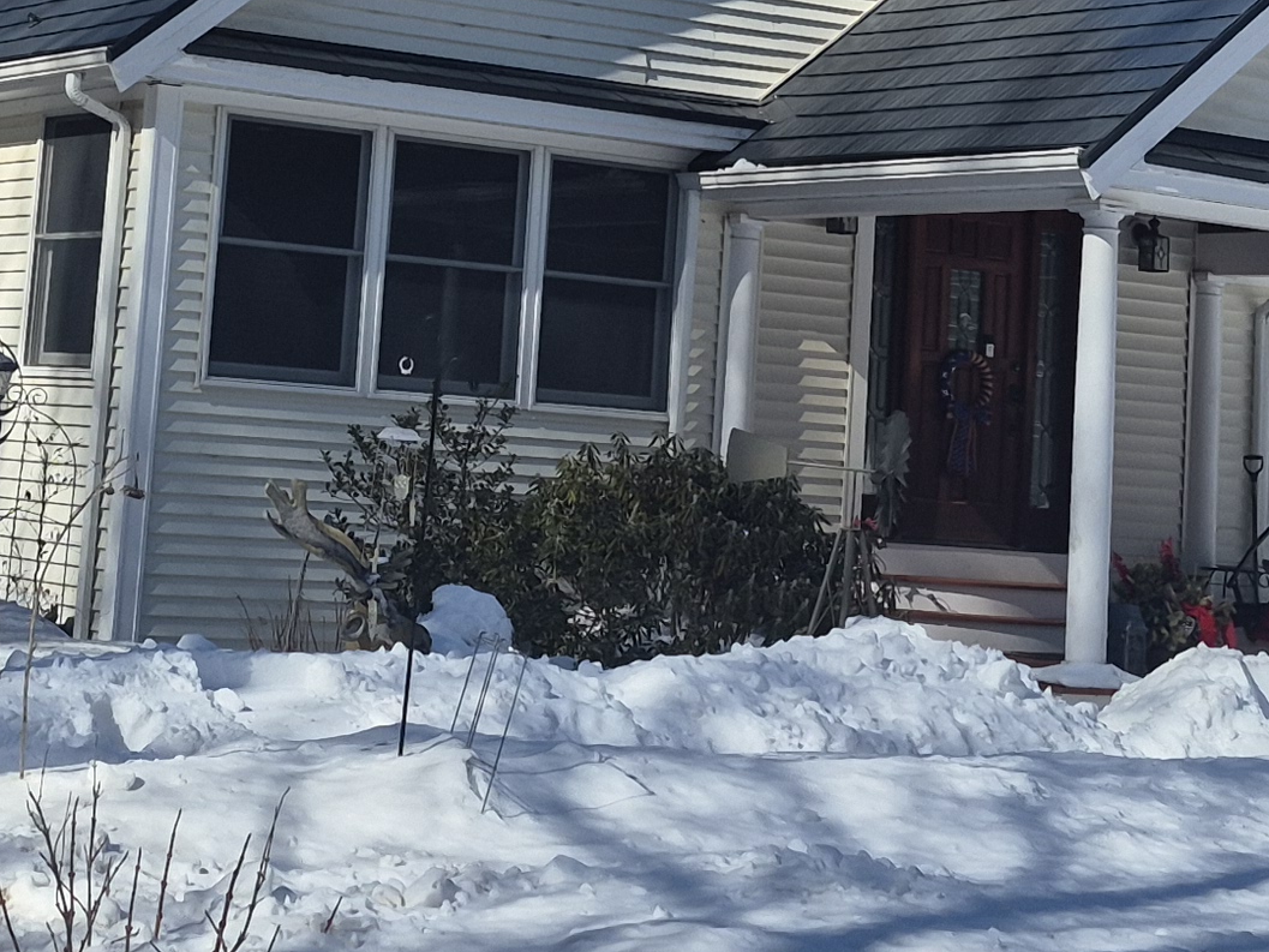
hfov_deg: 22.4
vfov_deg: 16.7
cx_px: 423
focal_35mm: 87
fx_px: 3190
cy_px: 22
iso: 80
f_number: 1.8
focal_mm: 5.4
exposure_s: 1/6960
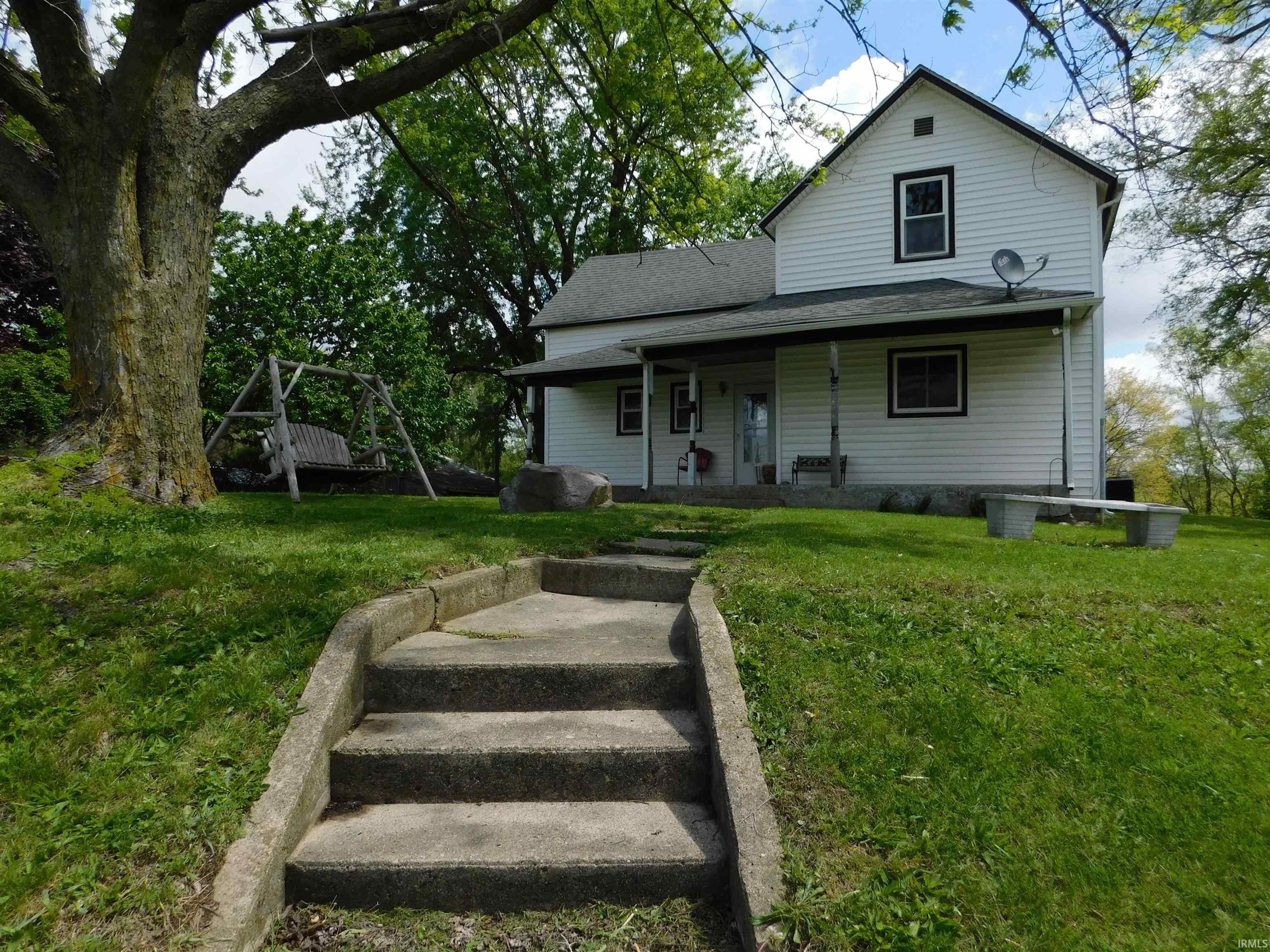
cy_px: 476
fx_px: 844
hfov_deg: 73.9
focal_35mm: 23
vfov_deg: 58.9
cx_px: 635
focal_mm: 4
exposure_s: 1/1500
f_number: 3
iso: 125
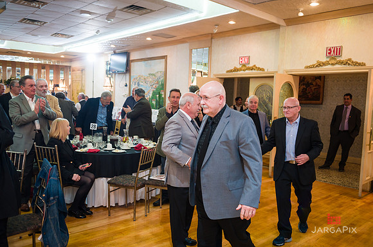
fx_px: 323
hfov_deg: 60.1
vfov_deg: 42.0
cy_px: 124
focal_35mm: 31
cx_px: 187
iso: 1000
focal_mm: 31
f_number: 3.2
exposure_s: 1/200
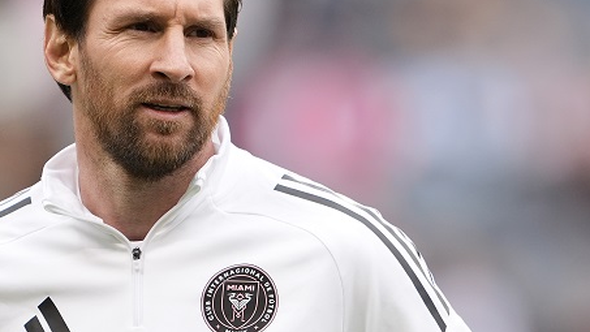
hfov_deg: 1.9
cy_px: 348
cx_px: 487
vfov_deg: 1.1
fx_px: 17384
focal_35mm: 1111
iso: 800
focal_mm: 400
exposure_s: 1/1600
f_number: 2.8
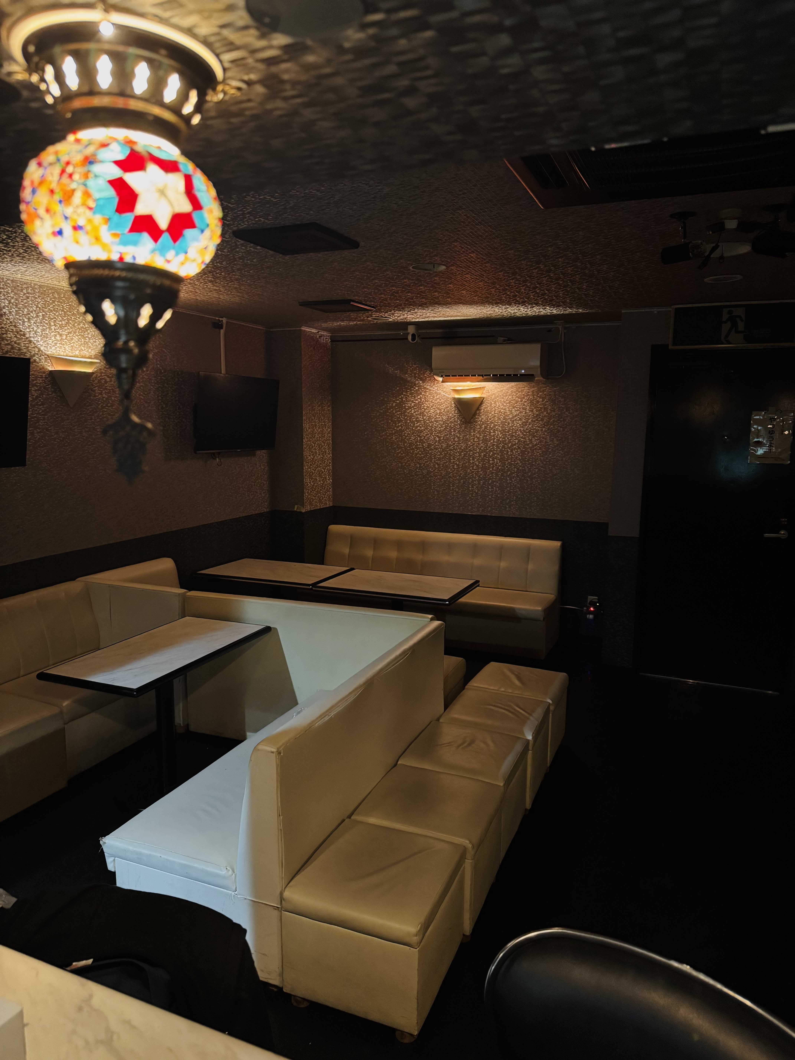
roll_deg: -1.5
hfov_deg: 56.8
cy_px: 530
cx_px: 398
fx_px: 735
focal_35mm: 24
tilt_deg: -8.2
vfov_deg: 71.6
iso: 1250
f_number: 1.78
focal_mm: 6.76
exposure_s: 1/25
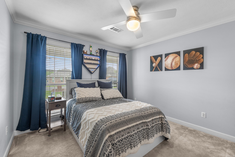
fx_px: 98
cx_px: 118
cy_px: 78
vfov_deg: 77.3
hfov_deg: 100.4
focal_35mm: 15
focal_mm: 10
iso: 200
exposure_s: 1/6
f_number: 9
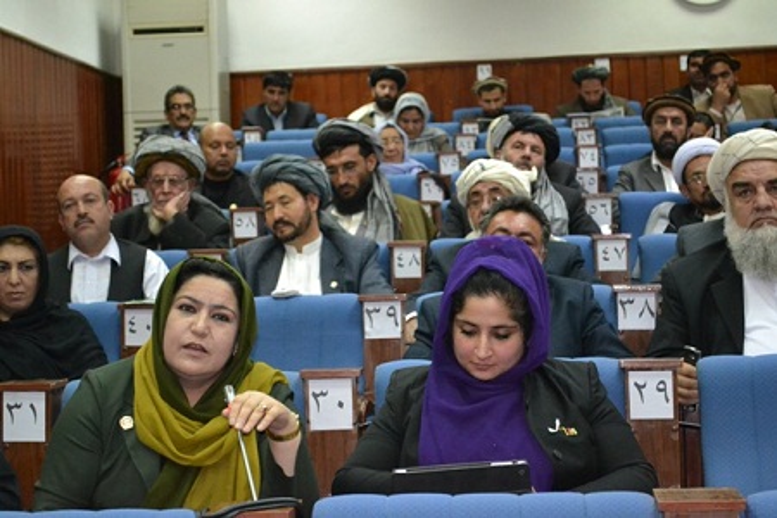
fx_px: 1780
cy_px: 259
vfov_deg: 16.6
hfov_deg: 24.6
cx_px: 388
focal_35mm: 82
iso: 3200
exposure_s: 1/60
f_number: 5.6
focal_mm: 55
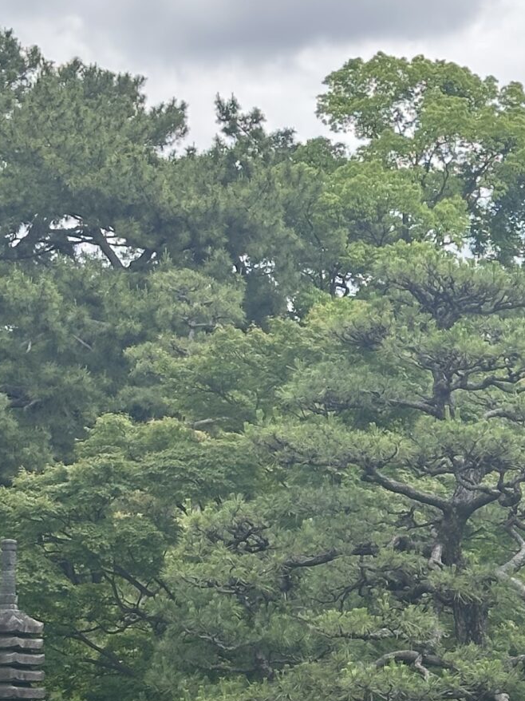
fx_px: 2832
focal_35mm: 140
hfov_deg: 10.3
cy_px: 532
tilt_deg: +6.4
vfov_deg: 14.0
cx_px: 734
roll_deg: -2.7
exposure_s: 1/320
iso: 64
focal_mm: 6.86
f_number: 1.78
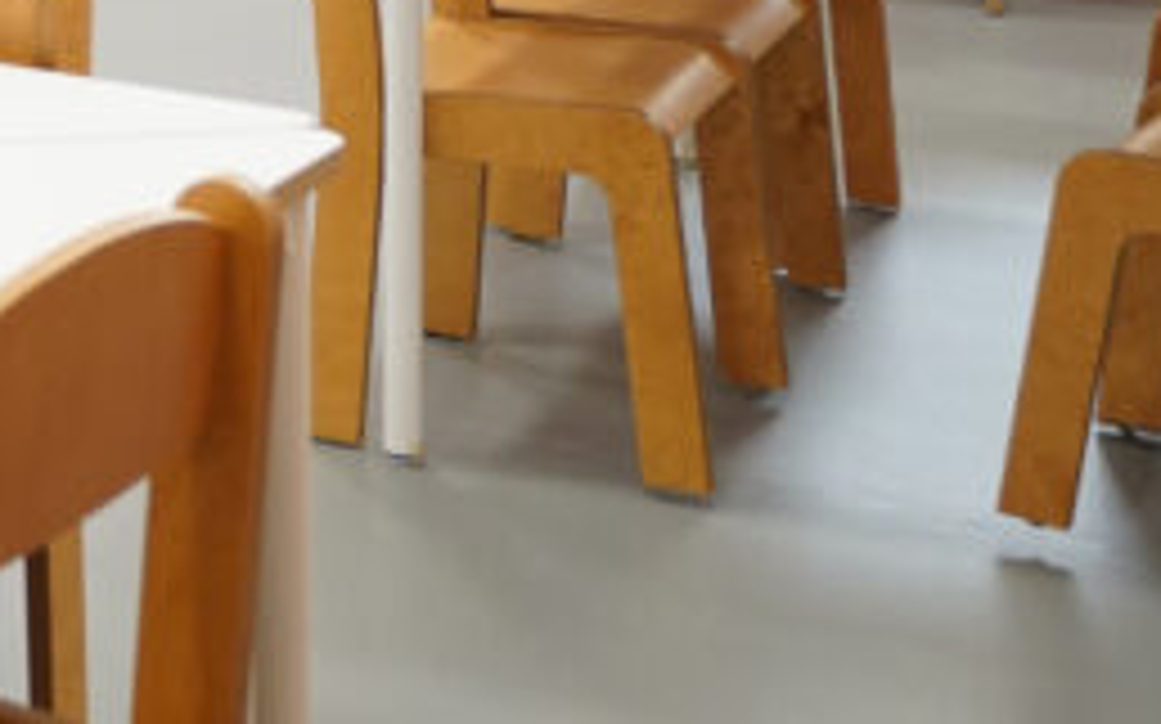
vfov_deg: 11.8
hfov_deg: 18.7
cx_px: -472
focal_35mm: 101
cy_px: -654
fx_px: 3194
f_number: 2.8
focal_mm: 16.8
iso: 500
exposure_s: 1/100
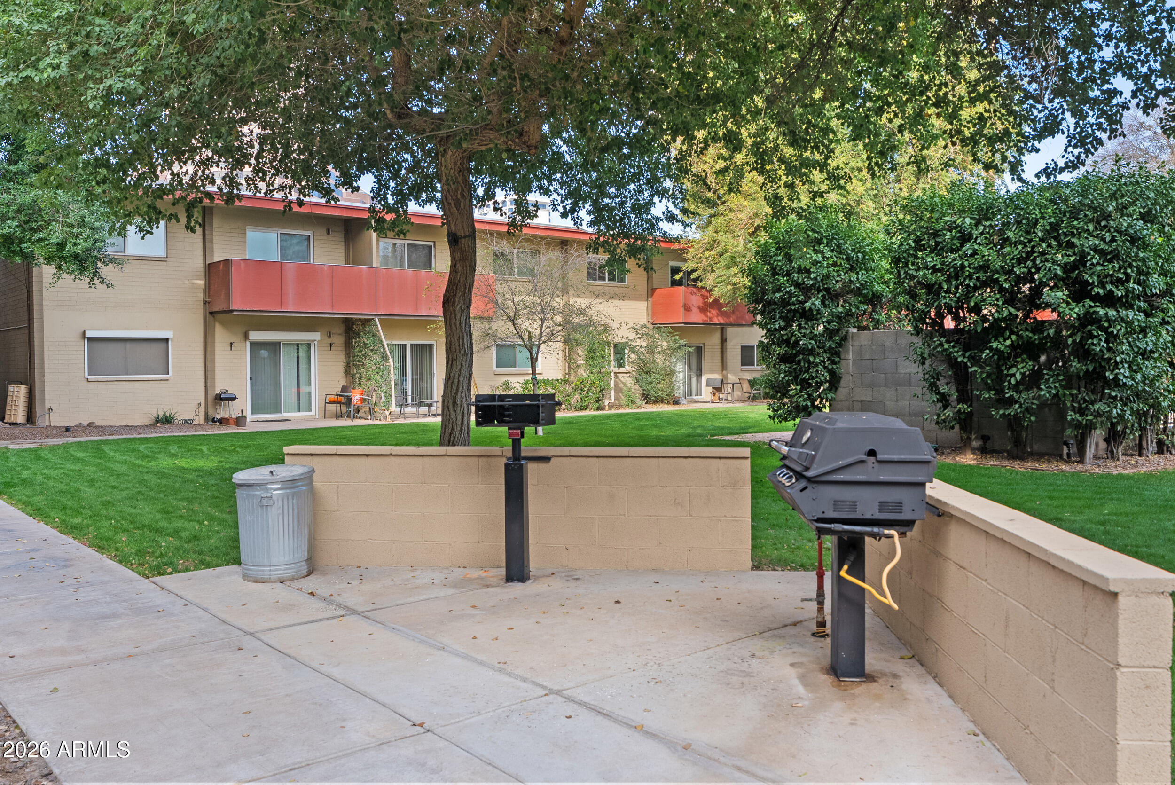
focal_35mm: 30
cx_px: 588
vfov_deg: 43.7
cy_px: 392
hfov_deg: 61.9
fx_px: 980
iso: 250
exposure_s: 1/20
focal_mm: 30
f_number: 8
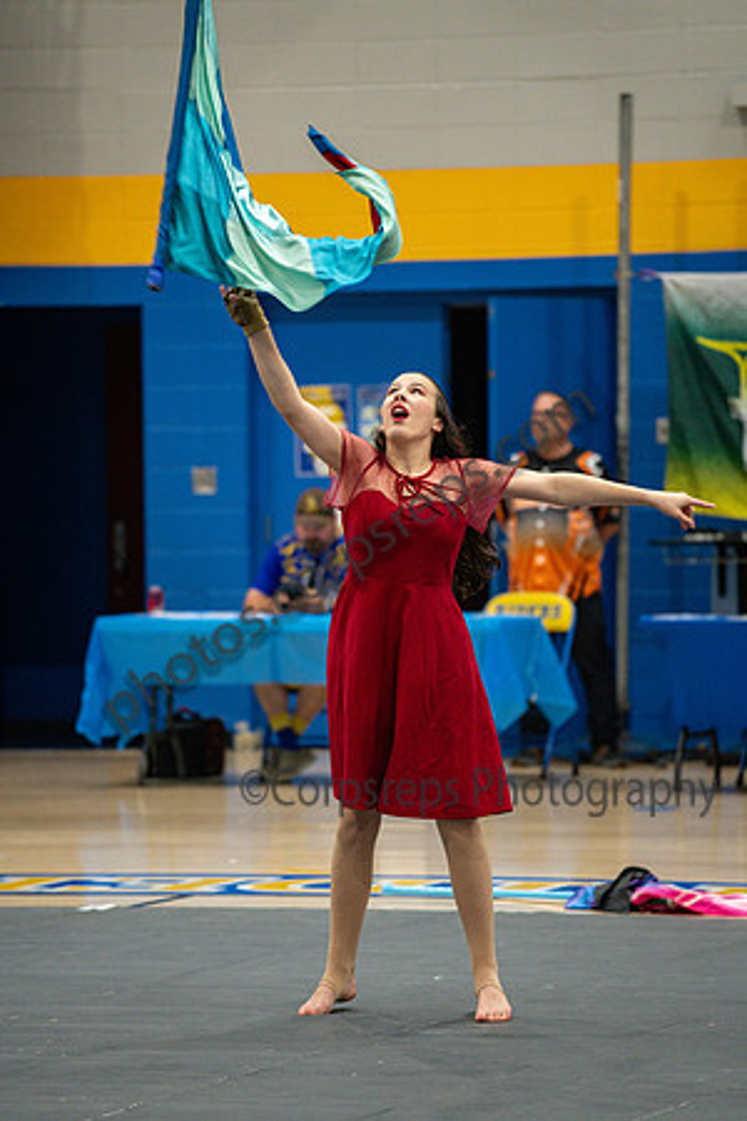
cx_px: 374
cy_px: 560
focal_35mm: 200
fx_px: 6225
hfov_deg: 6.9
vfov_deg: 10.3
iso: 5000
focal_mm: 200
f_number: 4
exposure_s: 1/500
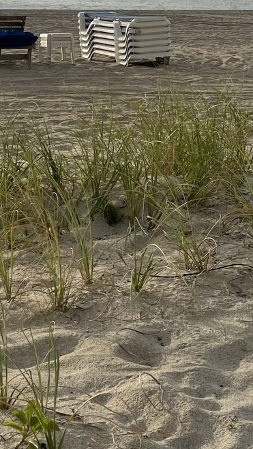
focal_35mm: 88
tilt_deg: -0.3
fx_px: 1049
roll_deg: -0.9
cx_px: 123
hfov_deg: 13.8
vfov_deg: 23.2
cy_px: -1
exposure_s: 1/4831
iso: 32
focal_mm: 4.2
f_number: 1.6
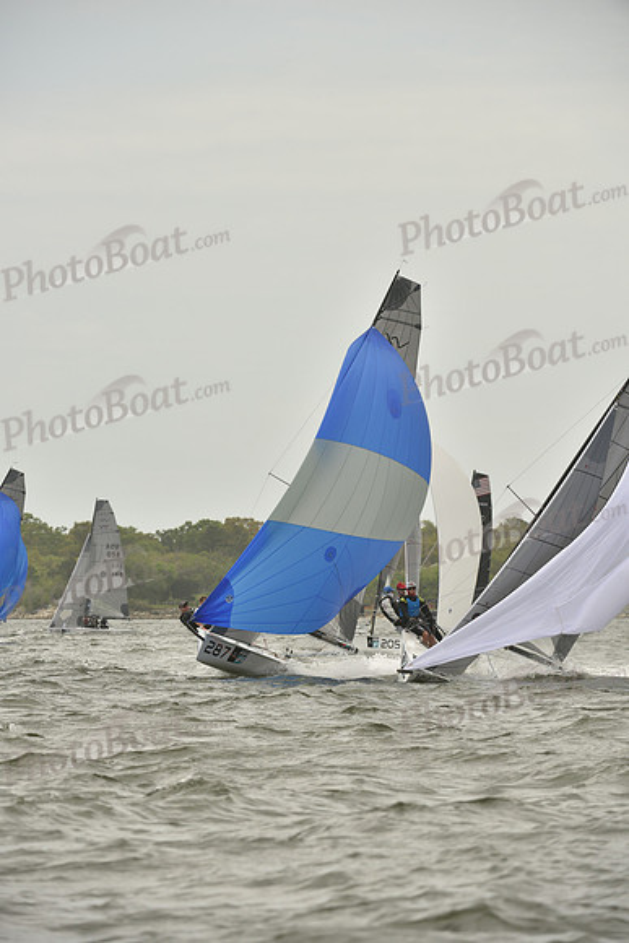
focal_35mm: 220
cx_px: 314
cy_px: 472
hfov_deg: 6.2
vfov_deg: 9.4
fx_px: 5762
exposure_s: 1/1250
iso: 320
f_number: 7.1
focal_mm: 220
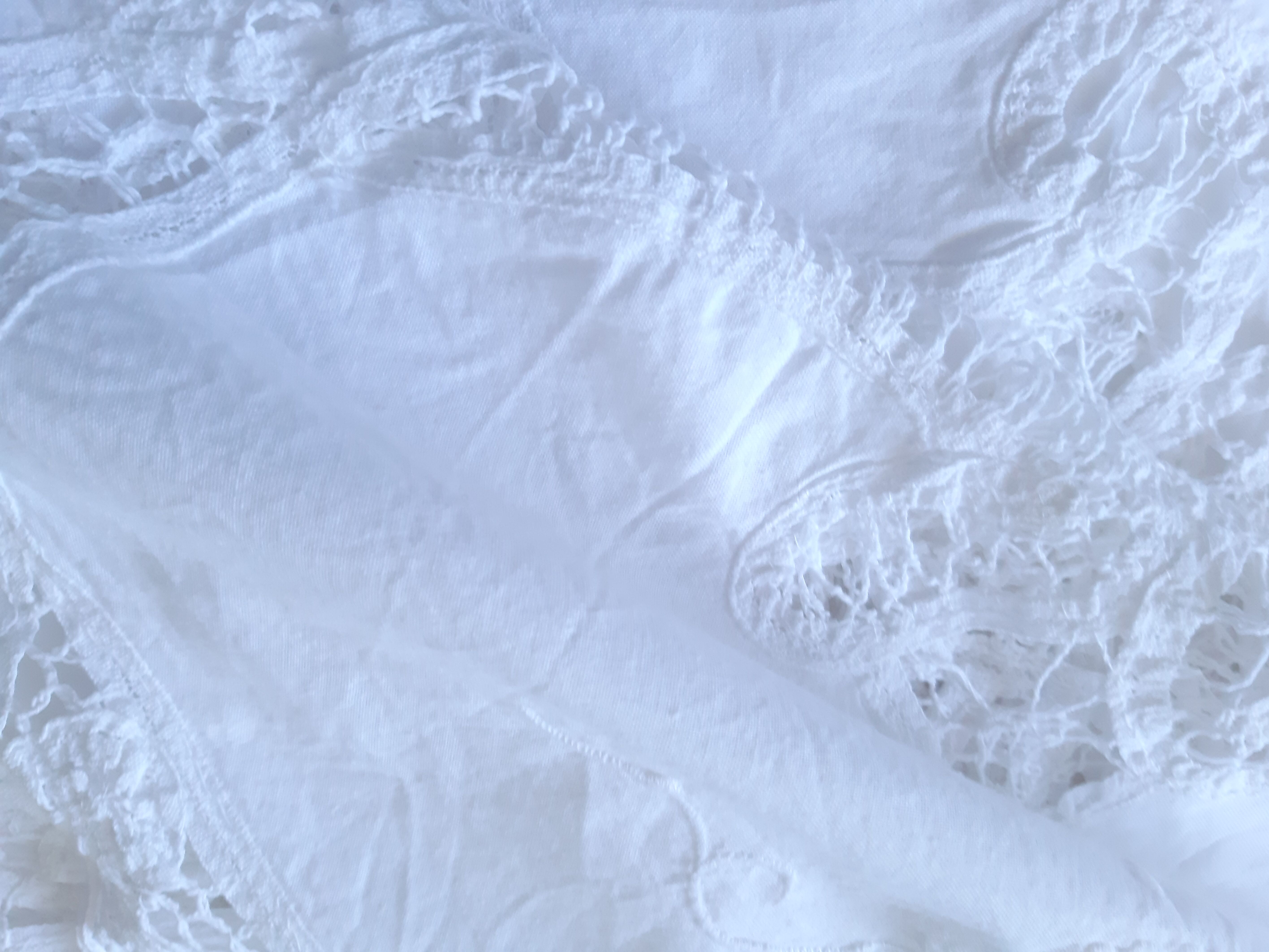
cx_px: 634
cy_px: 476
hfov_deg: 65.3
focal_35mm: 27
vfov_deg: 51.4
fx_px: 990
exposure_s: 1/20
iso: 200
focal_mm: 3.93
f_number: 1.7
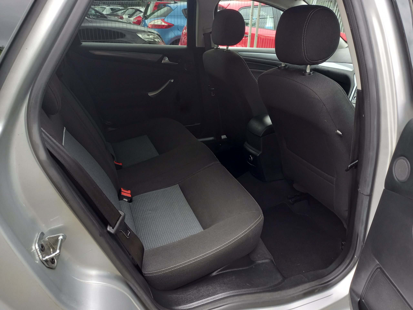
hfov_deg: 69.4
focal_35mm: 25
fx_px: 298
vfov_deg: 54.9
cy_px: 155
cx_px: 206
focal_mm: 4.6
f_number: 2
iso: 125
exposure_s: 1/60
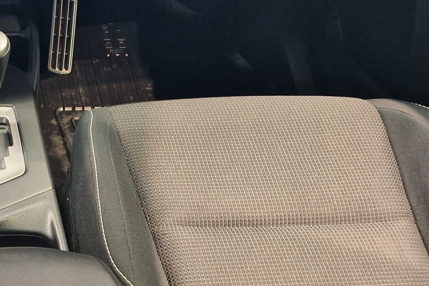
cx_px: -81
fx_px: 727
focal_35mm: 61
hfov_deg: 28.7
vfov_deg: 21.6
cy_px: 13
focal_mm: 5.4
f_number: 1.8
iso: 320
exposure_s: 1/40
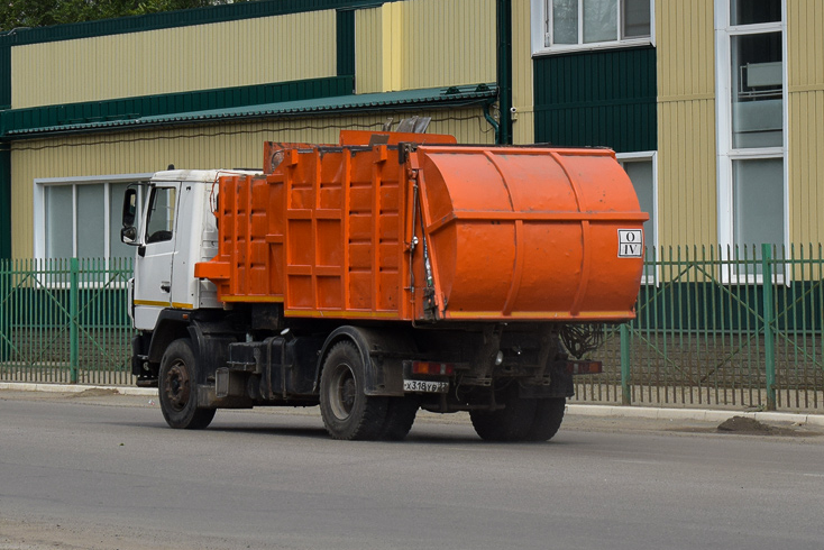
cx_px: 368
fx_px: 3087
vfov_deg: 10.2
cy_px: 104
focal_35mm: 135
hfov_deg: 15.2
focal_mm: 55
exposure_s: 1/1000
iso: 200
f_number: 7.1
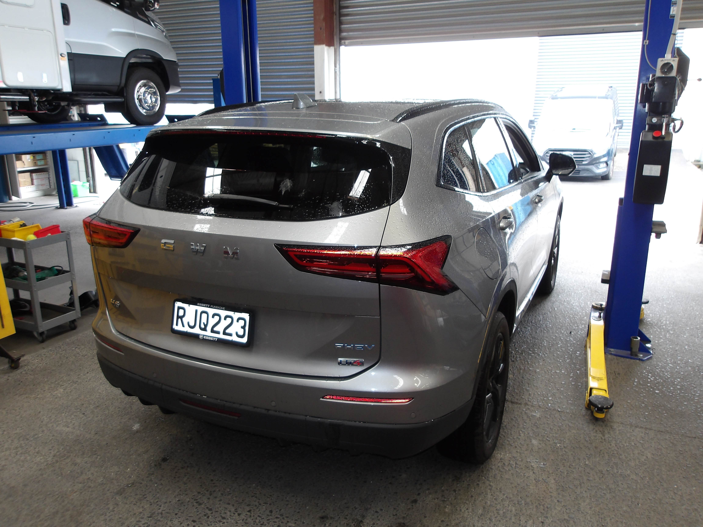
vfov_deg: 51.4
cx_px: 352
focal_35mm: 27
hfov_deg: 65.3
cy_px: 264
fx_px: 548
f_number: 3
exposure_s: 1/30
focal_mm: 4.9
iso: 135
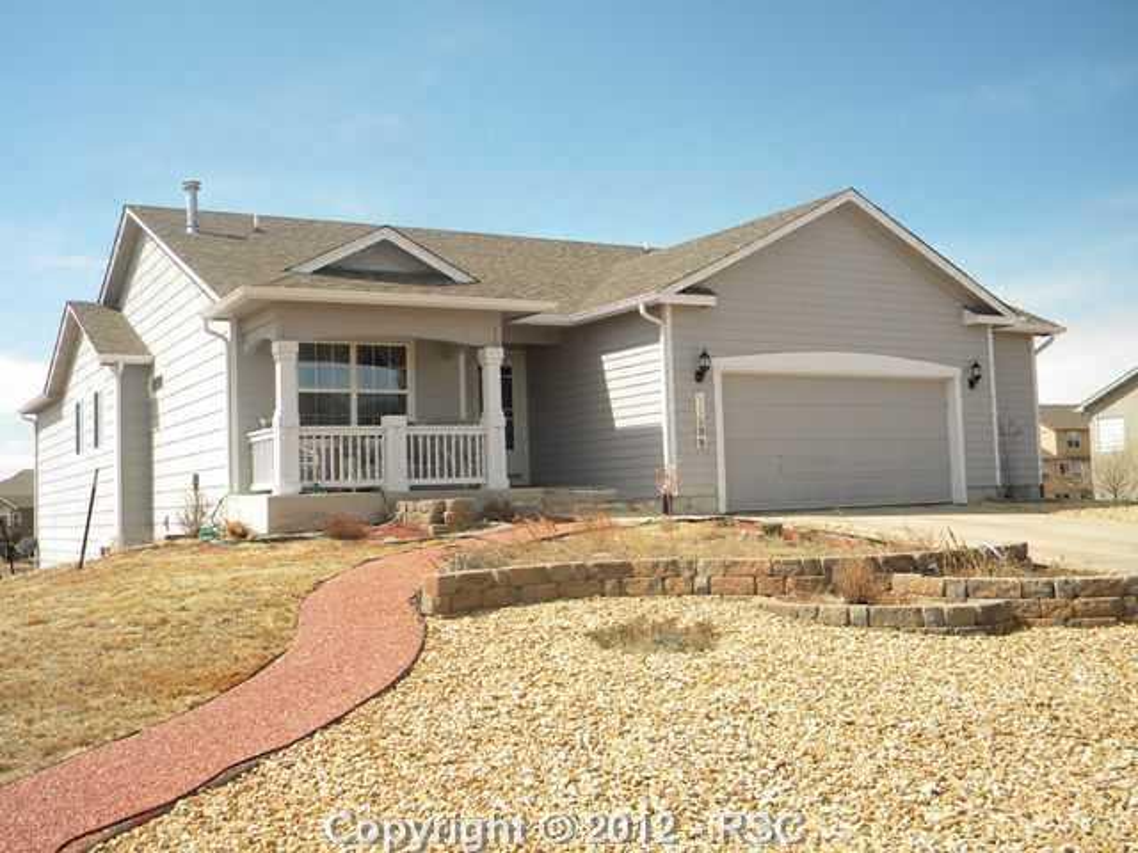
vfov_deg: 39.7
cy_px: 426
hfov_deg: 51.4
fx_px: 1183
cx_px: 569
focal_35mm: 36
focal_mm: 6.4
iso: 80
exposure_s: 1/718
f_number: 3.7
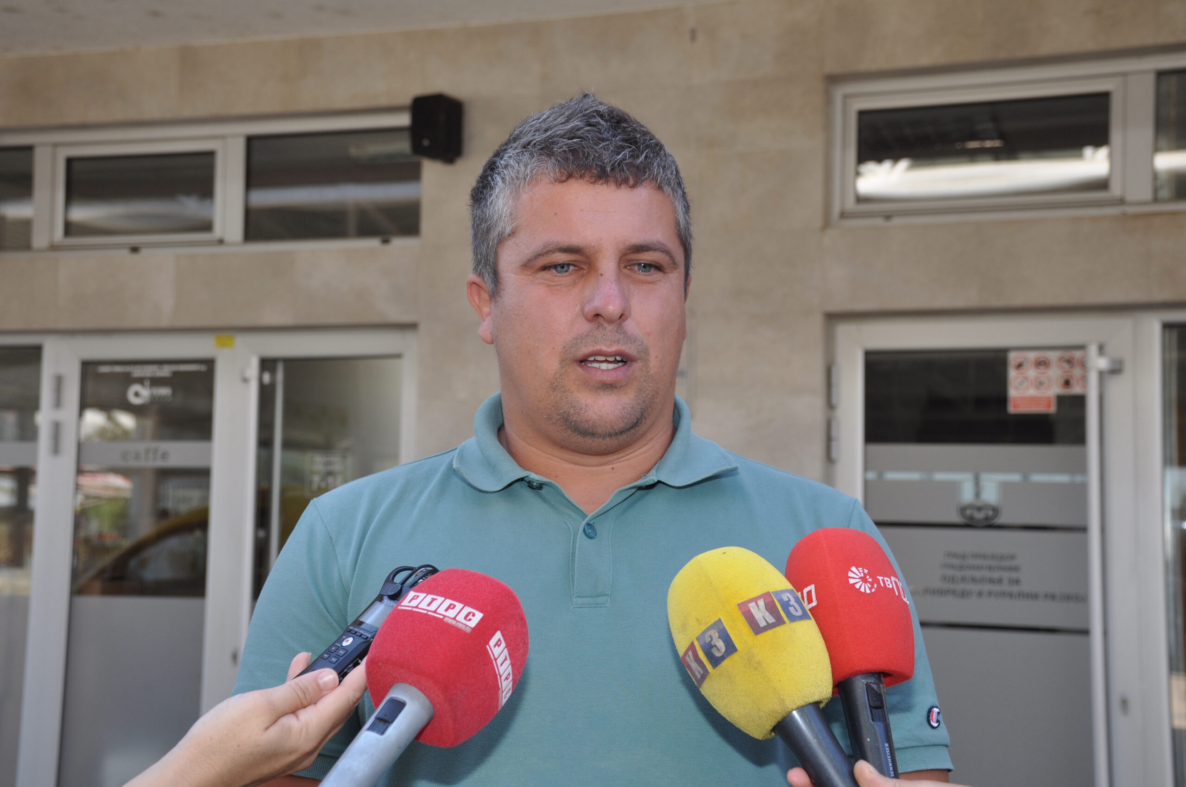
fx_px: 1727
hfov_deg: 37.9
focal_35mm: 52
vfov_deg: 25.7
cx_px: 593
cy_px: 394
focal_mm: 35
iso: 200
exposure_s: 1/125
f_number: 5.6
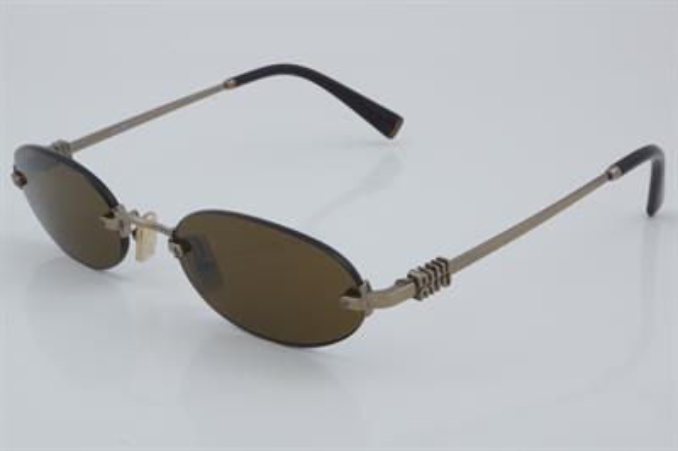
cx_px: 339
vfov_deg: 18.2
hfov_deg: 27.0
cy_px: 226
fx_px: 1411
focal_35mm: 75
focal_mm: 50
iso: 100
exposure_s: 1/4
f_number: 32
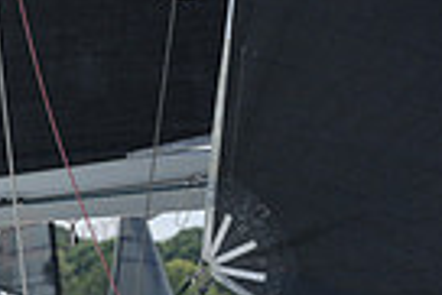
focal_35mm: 553
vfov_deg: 2.5
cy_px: 485
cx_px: -491
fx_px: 6797
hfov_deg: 3.7
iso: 250
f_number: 7.1
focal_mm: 130
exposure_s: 1/1250
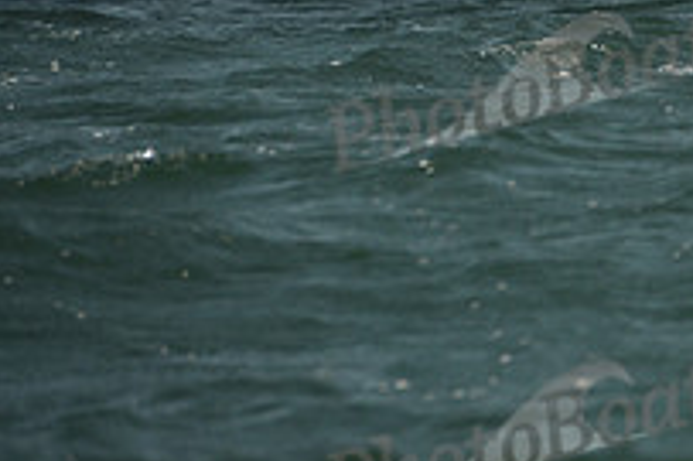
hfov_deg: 3.6
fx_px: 11002
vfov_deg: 2.4
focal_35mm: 572
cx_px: 987
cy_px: -142
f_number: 6.3
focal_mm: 200
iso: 250
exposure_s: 1/640
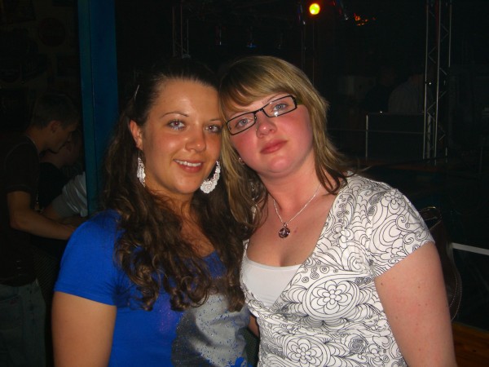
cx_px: 244
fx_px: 537
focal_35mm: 38
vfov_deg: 37.7
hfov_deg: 49.0
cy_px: 184
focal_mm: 7.9
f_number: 2.8
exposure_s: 1/60
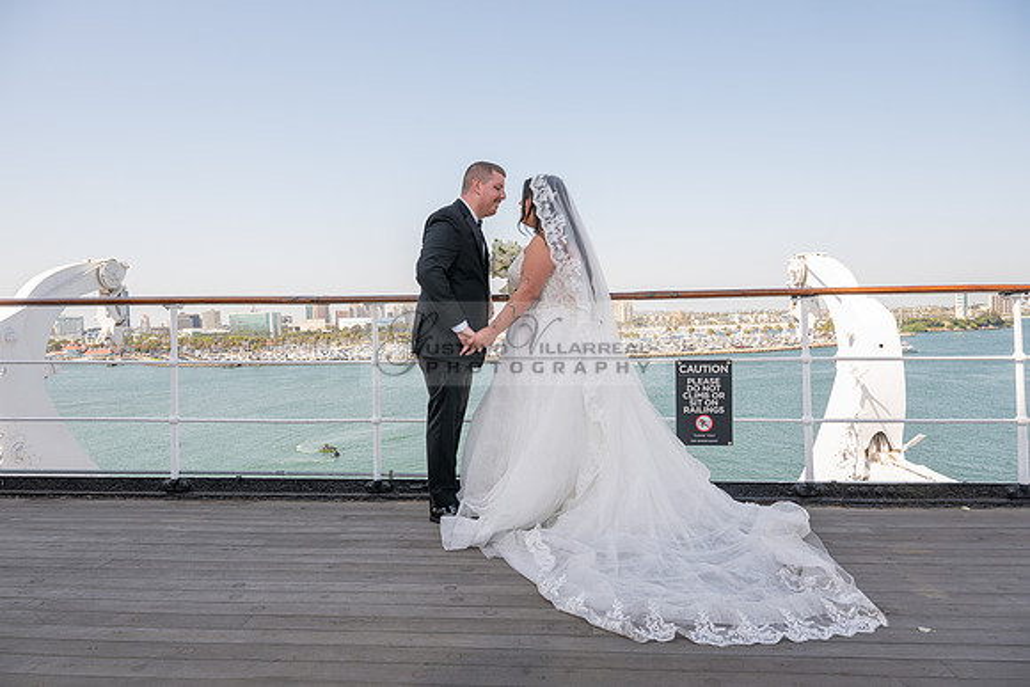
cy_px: 344
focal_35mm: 24
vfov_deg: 53.2
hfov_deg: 73.7
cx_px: 515
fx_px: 687
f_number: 9
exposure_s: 1/200
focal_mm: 24
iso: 200
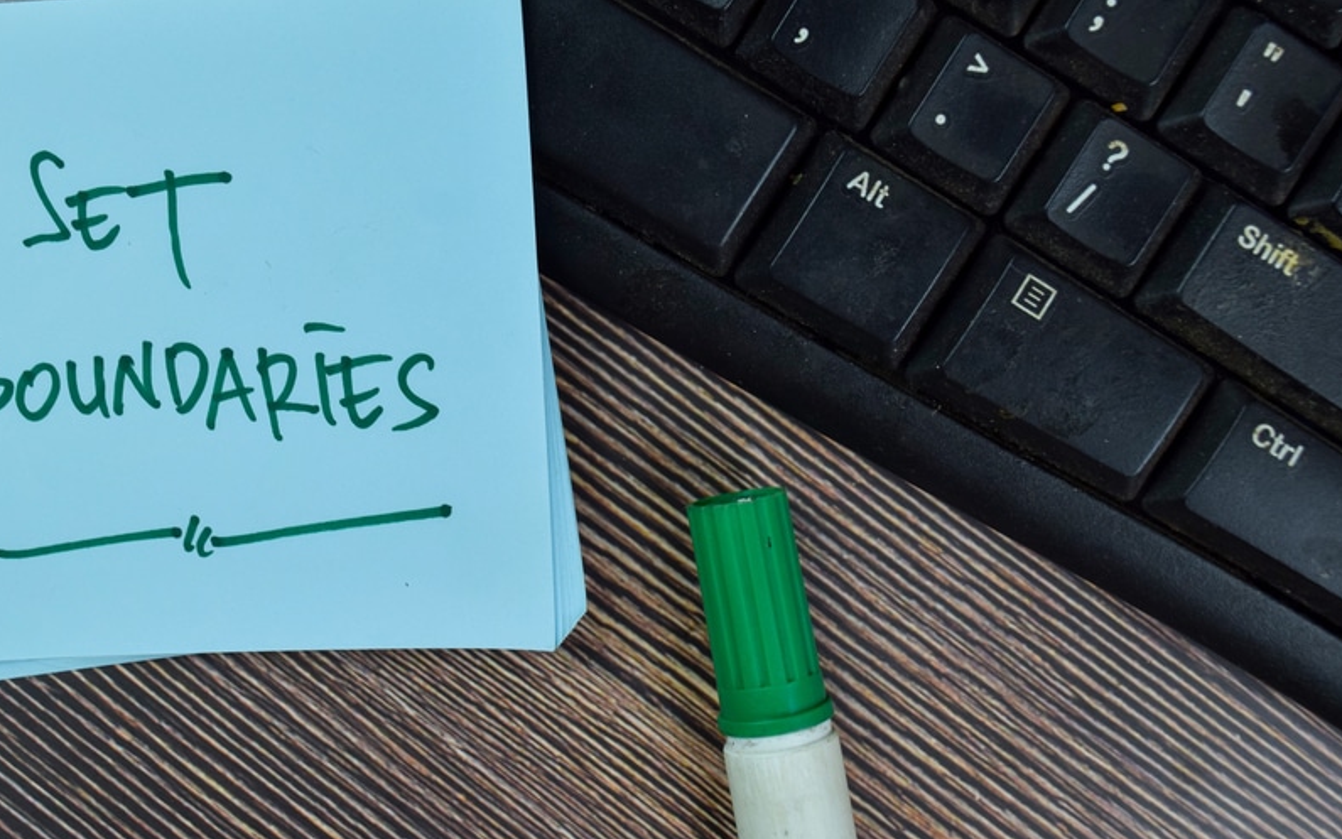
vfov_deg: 25.8
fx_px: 1829
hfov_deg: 40.0
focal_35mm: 50
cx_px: 508
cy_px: 313
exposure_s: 1/80
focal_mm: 26
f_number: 8
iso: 800
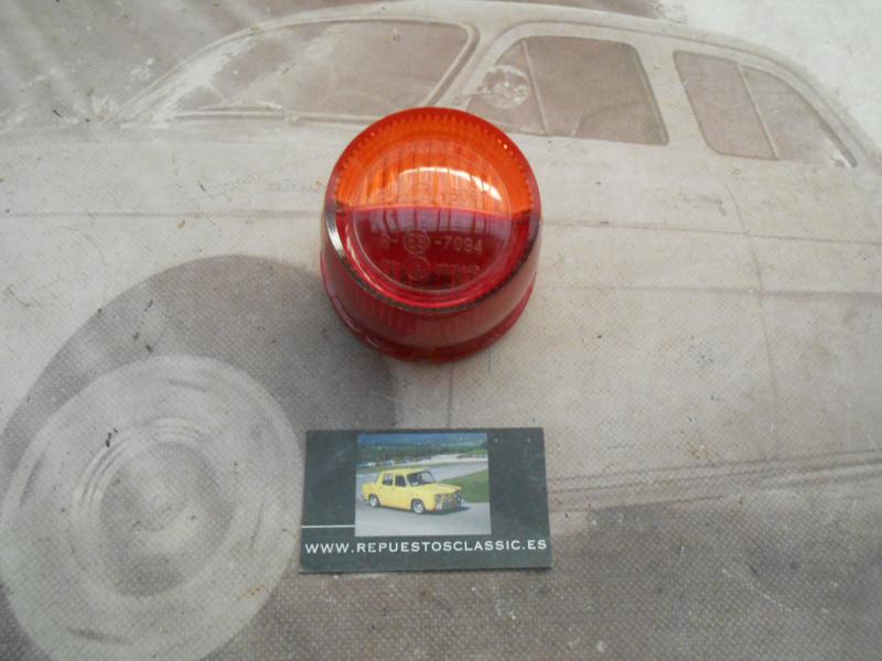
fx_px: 662
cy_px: 330
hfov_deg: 67.3
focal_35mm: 26
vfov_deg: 53.1
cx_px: 441
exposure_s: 1/20
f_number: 3.5
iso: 400
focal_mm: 4.6
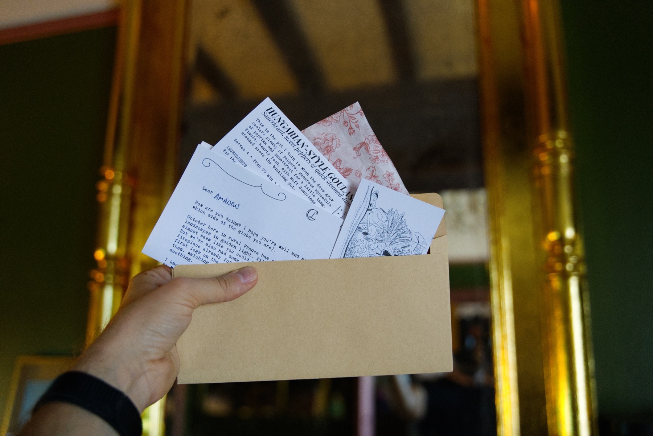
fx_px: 563
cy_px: 218
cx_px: 326
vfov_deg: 42.4
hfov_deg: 60.3
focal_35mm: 31
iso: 3200
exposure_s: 1/160
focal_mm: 31
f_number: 2.8
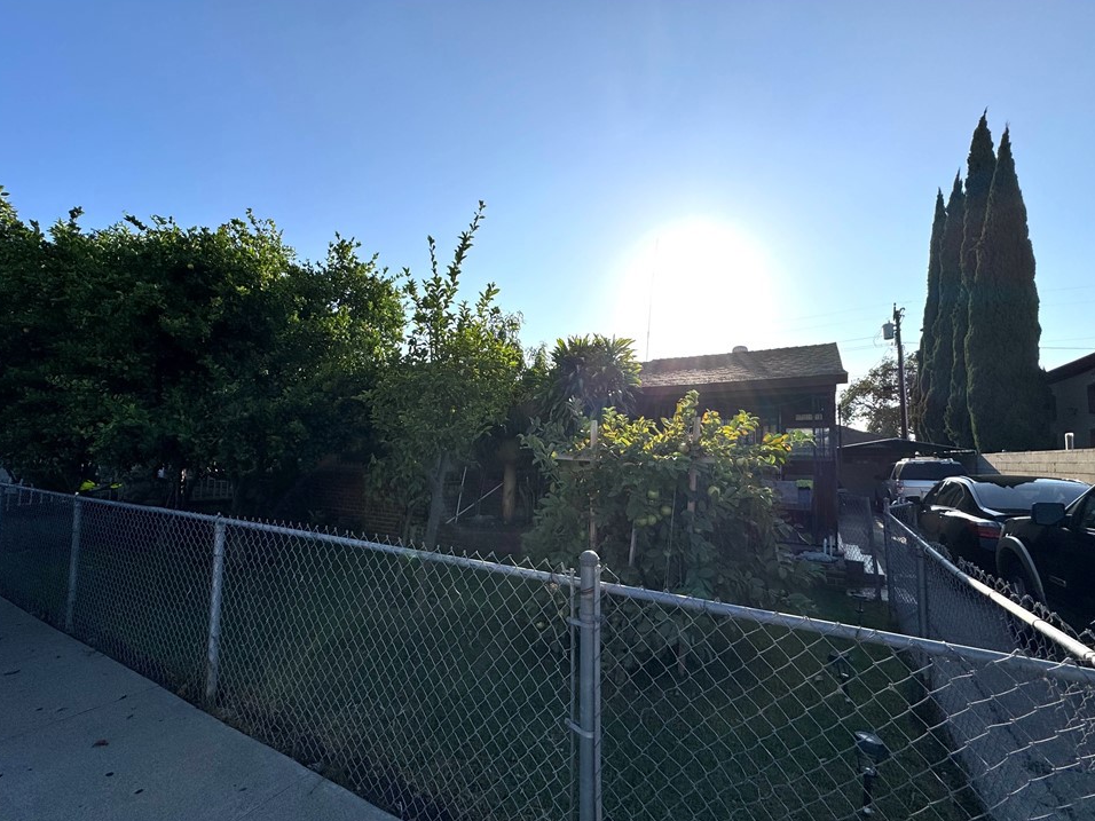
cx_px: 552
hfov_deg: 98.2
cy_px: 424
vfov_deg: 81.7
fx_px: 474
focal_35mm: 15
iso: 50
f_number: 2.2
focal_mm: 2.22
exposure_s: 1/3390
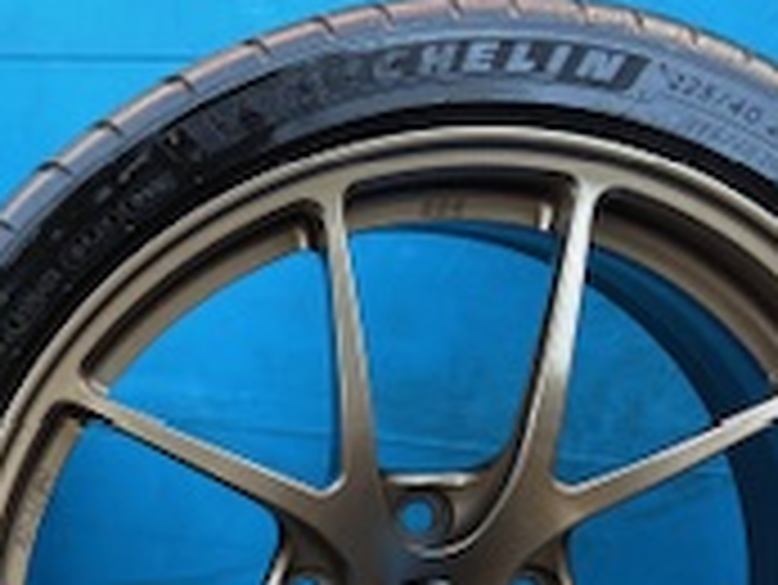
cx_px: -324
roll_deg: +2.2
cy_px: 1004
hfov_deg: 18.5
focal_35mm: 96
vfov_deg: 14.0
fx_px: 2159
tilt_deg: -26.6
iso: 40
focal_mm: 5.96
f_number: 1.6
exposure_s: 1/121
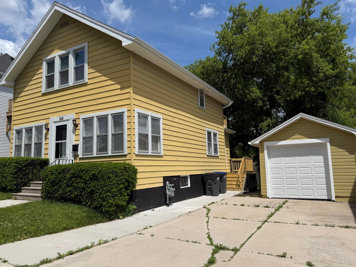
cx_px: 171
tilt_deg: +8.6
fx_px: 267
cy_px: 130
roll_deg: +2.9
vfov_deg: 53.1
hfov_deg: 67.3
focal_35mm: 26
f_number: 1.78
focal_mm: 6.76
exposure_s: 1/9091
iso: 80
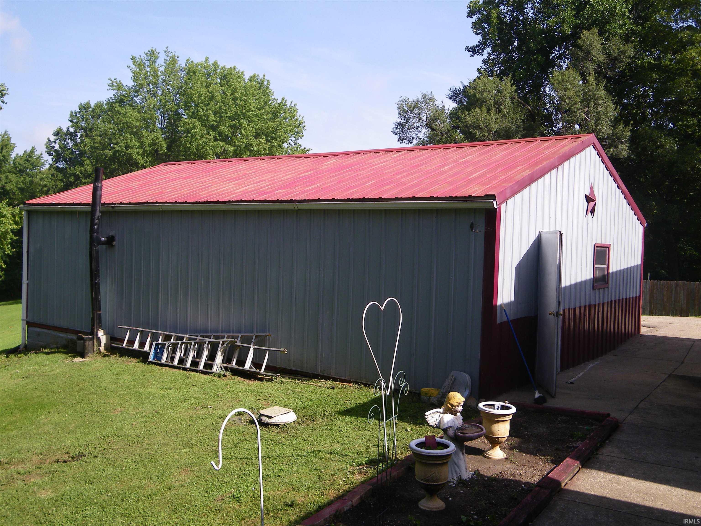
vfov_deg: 42.9
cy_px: 263
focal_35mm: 33
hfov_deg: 55.4
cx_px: 350
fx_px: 668
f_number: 2.8
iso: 64
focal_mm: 5.8
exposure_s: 1/400
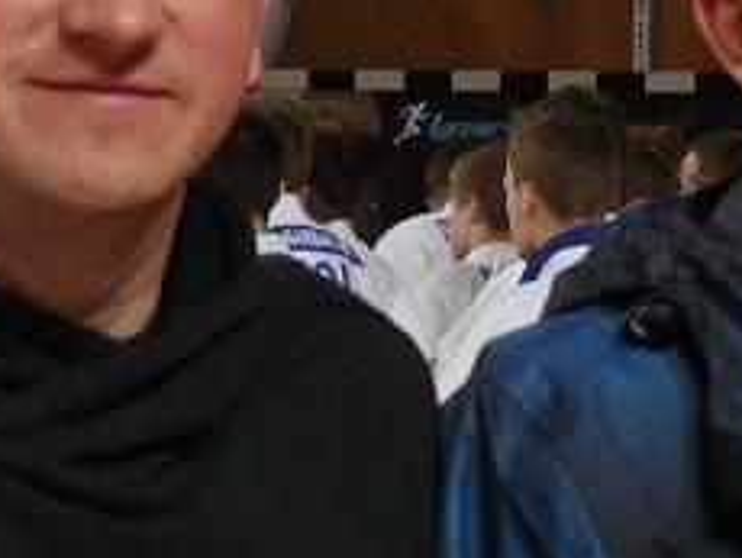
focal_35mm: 281
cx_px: 84
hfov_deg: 7.0
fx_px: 6030
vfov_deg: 5.3
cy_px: 403
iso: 200
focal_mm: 15.1
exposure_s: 1/25
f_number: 3.2
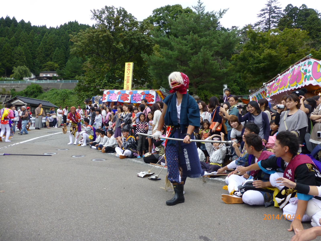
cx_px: 160
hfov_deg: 71.6
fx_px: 223
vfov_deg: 56.8
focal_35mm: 24
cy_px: 120
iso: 100
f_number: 4
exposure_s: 1/125
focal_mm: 4.3
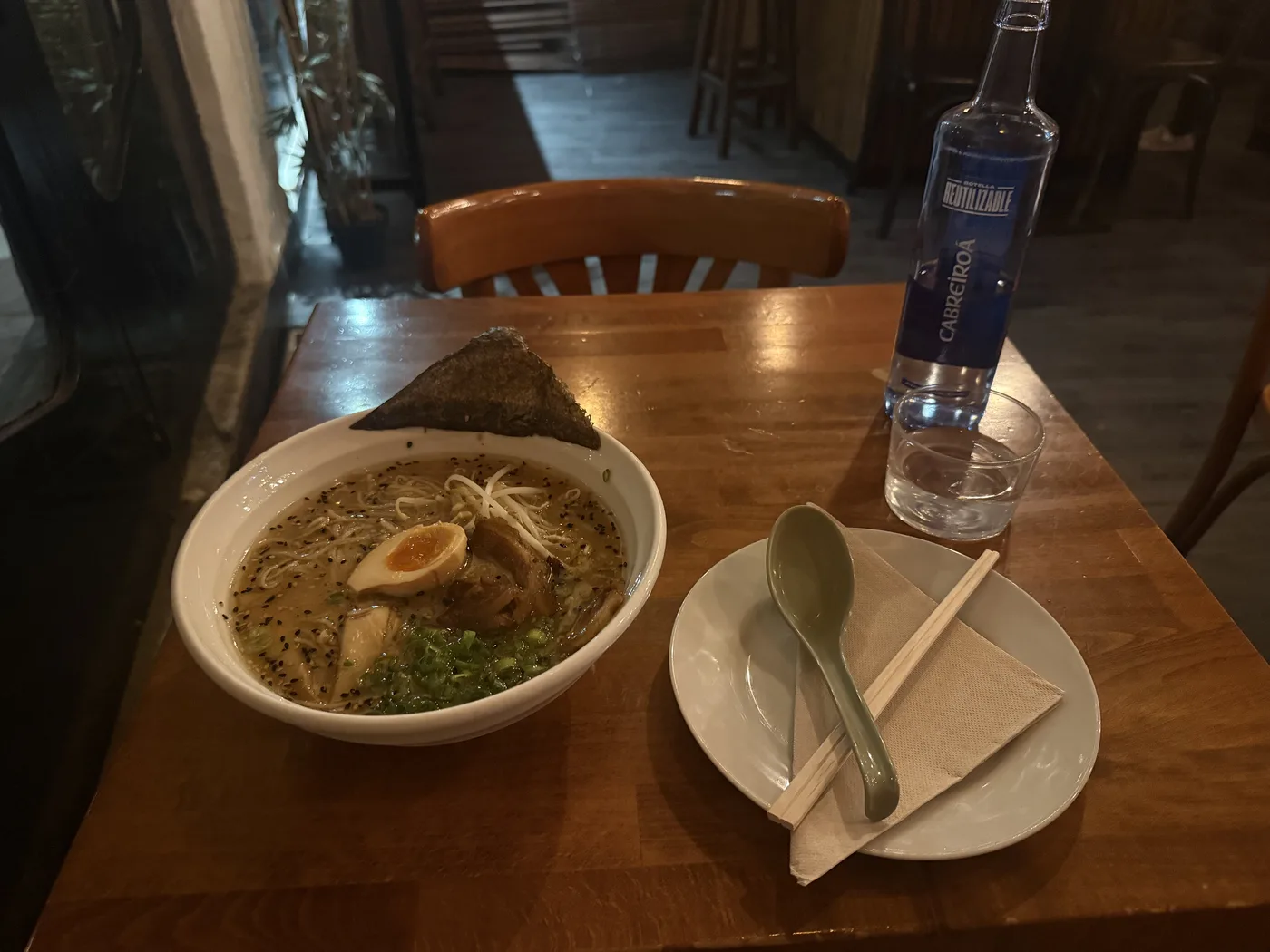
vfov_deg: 56.8
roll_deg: -0.1
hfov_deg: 71.6
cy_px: 476
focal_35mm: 24
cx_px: 635
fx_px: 881
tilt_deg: -37.2
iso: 1000
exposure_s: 1/25
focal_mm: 6.76
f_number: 1.78
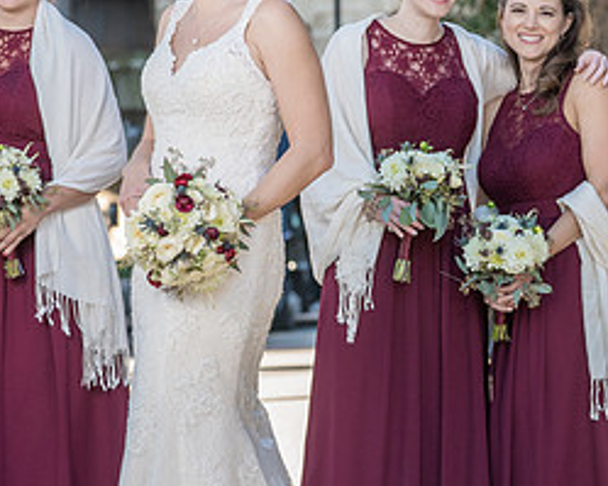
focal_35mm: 279
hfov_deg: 6.9
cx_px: 252
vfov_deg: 5.5
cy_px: 231
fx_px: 5018
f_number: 5.6
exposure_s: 1/200
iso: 640
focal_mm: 116
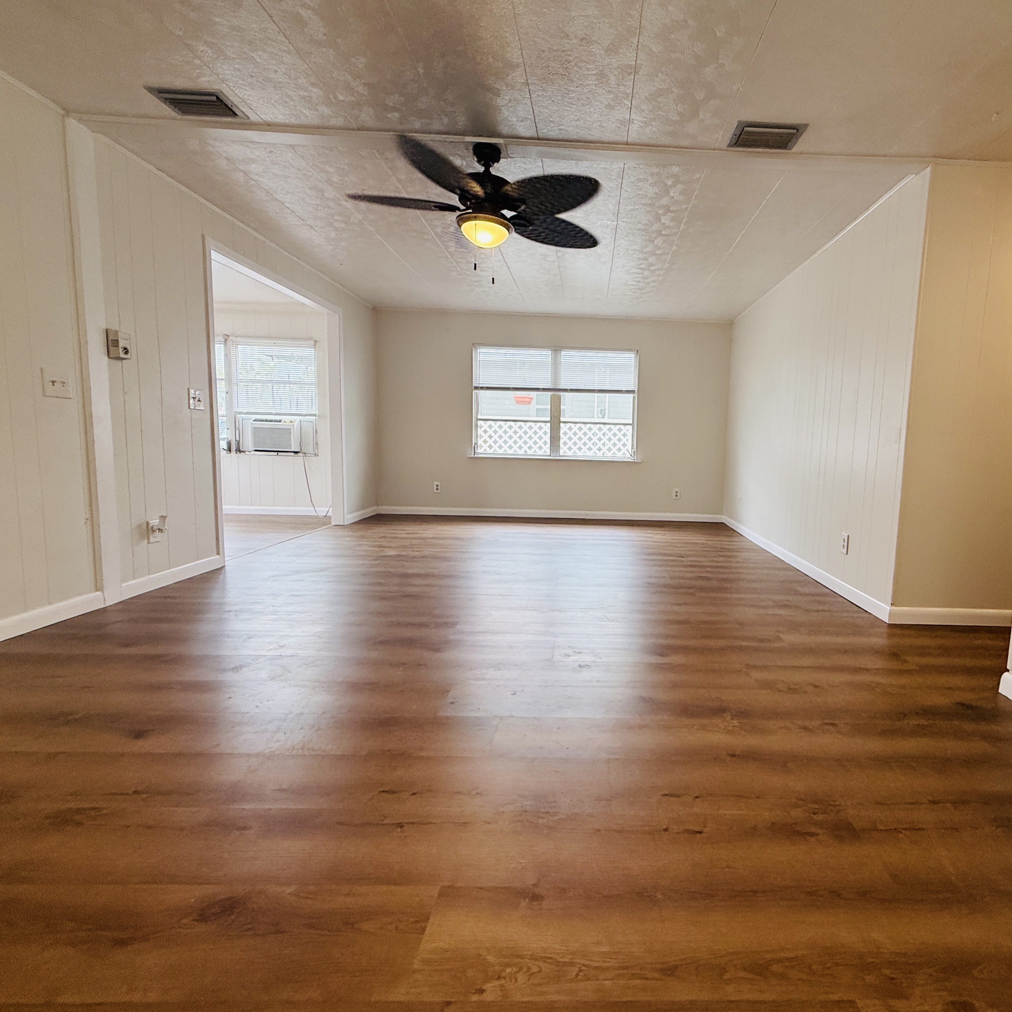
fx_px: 562
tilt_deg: -5.1
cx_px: 609
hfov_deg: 82.9
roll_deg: -2.6
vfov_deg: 84.0
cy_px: 504
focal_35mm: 17
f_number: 2.2
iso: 100
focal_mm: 2.22
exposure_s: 1/120
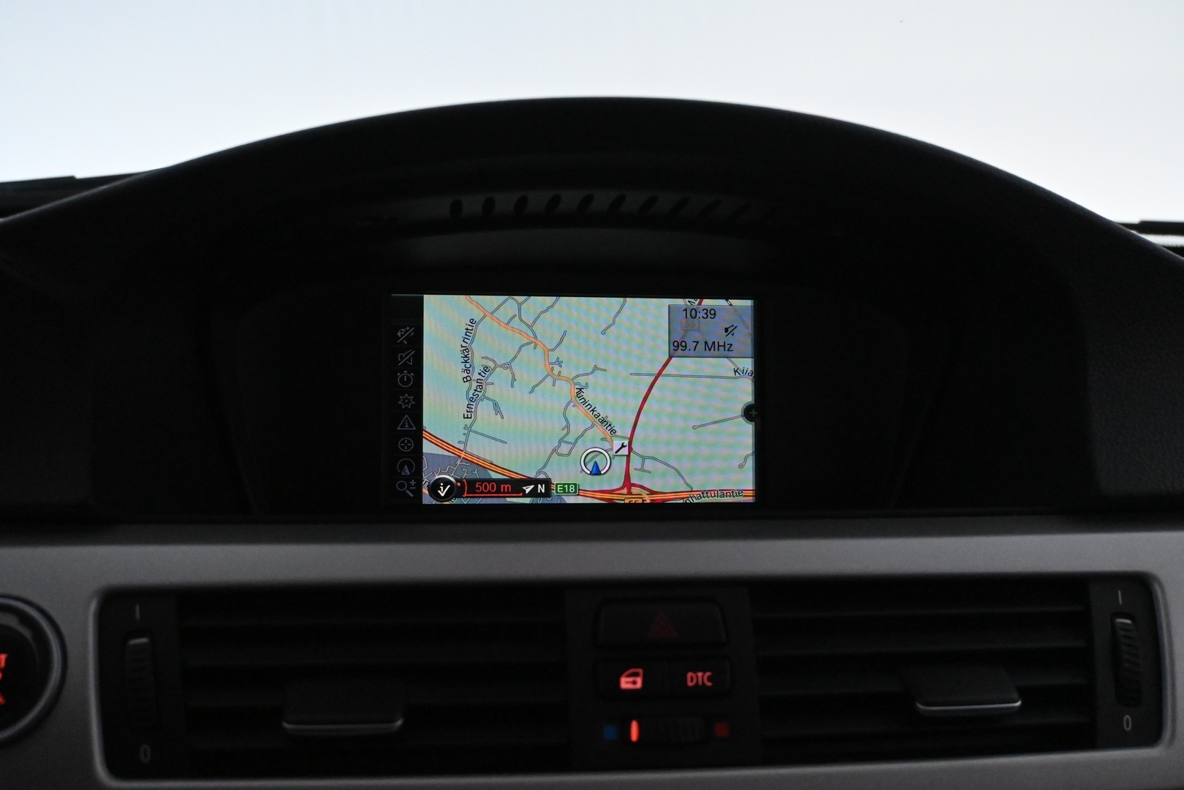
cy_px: 395
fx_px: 1184
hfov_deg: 53.1
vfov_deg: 36.9
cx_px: 592
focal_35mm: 36
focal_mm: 24
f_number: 4.5
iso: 6400
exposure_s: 1/200
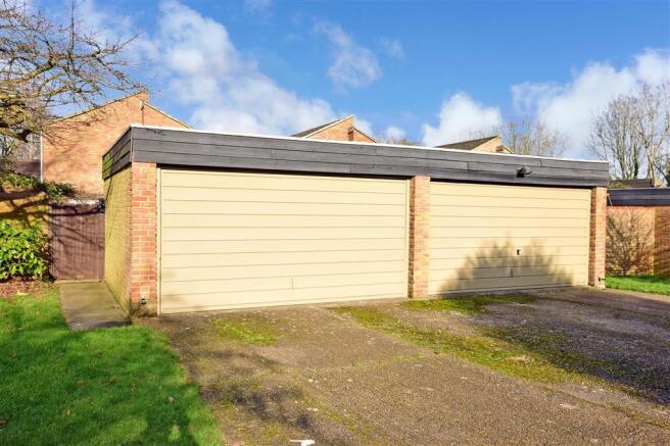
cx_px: 335
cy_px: 223
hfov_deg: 61.9
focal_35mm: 30
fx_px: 558
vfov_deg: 43.6
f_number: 18
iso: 400
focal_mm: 20
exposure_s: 1/200
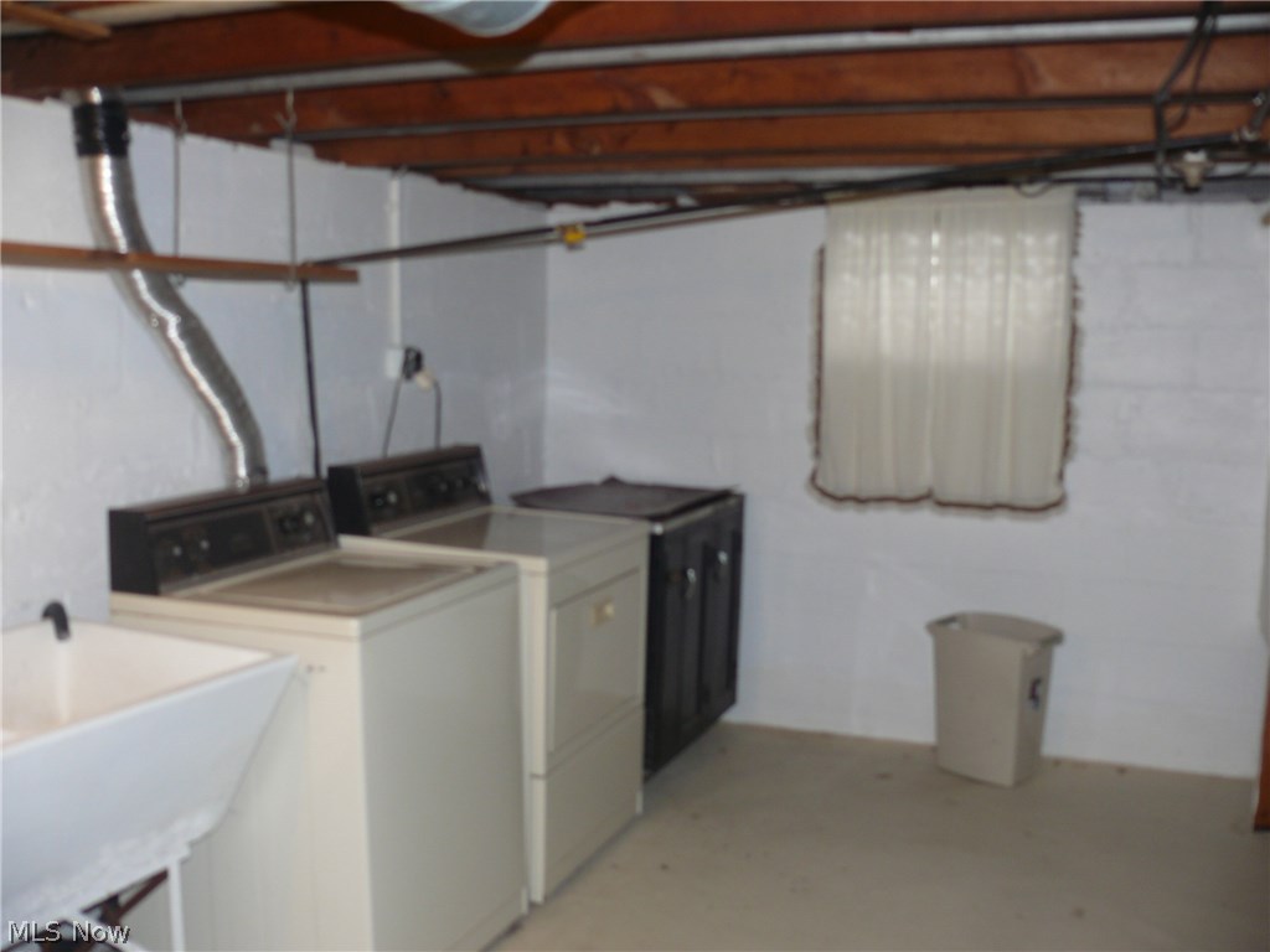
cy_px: 476
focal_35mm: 35
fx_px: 1284
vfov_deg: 40.7
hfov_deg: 52.6
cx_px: 635
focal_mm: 7.4
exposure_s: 1/30
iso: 100
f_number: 2.8
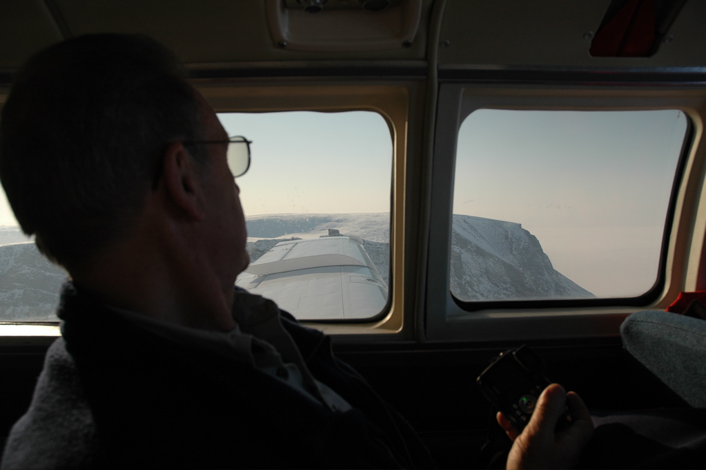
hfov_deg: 67.4
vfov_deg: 47.8
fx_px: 529
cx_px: 353
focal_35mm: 27
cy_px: 235
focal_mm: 18
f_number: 5.6
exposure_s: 1/125
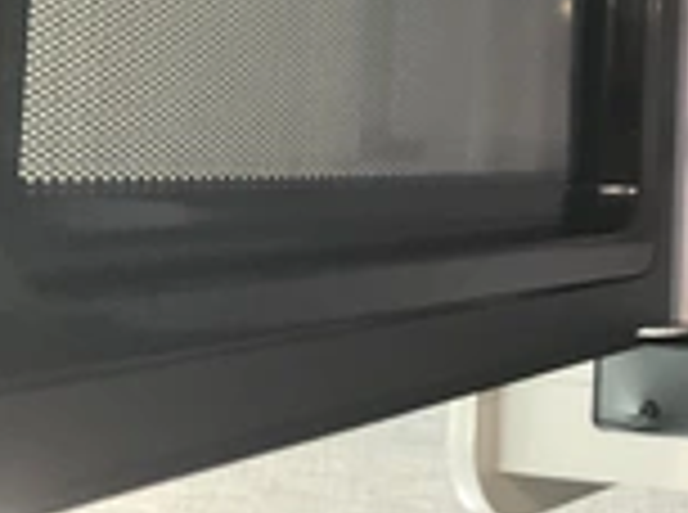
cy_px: 18
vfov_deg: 18.9
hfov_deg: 22.9
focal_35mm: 76
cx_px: 895
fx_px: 1507
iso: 250
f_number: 1.8
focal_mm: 3
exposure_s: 1/60
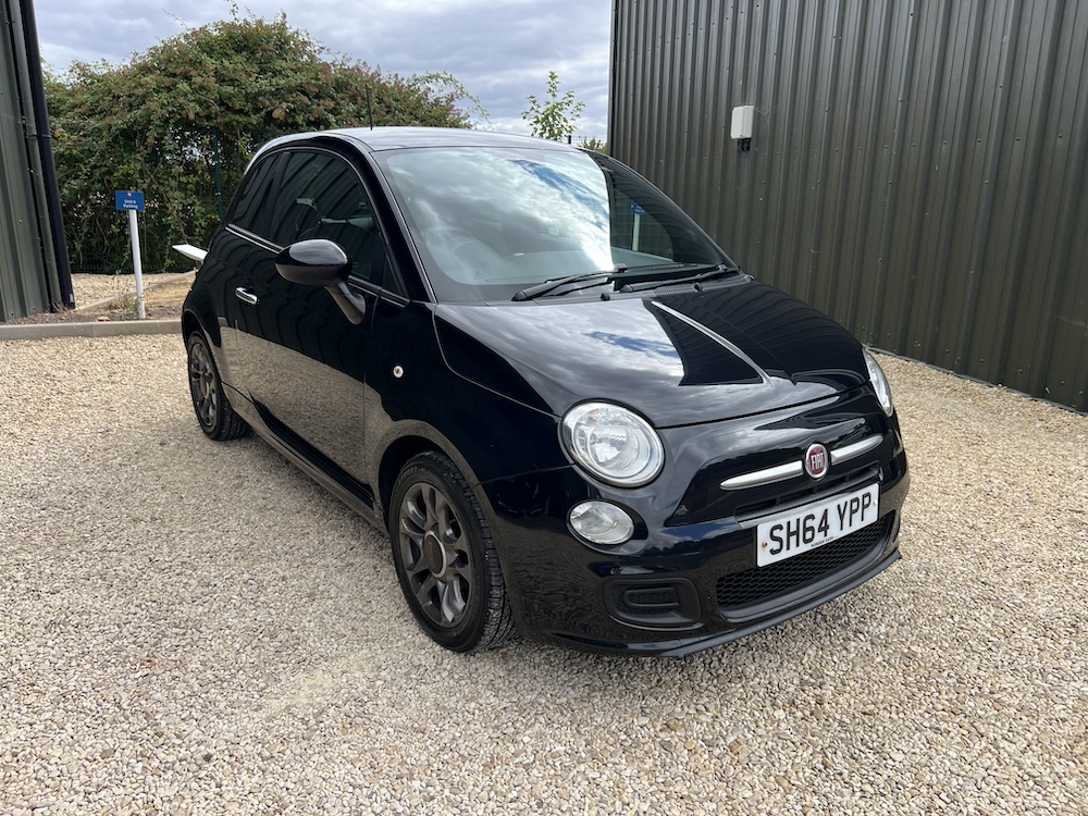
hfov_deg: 67.3
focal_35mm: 26
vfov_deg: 53.1
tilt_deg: -14.6
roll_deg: -0.7
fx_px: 817
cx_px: 544
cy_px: 408
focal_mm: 5.7
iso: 50
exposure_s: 1/1575
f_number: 1.5
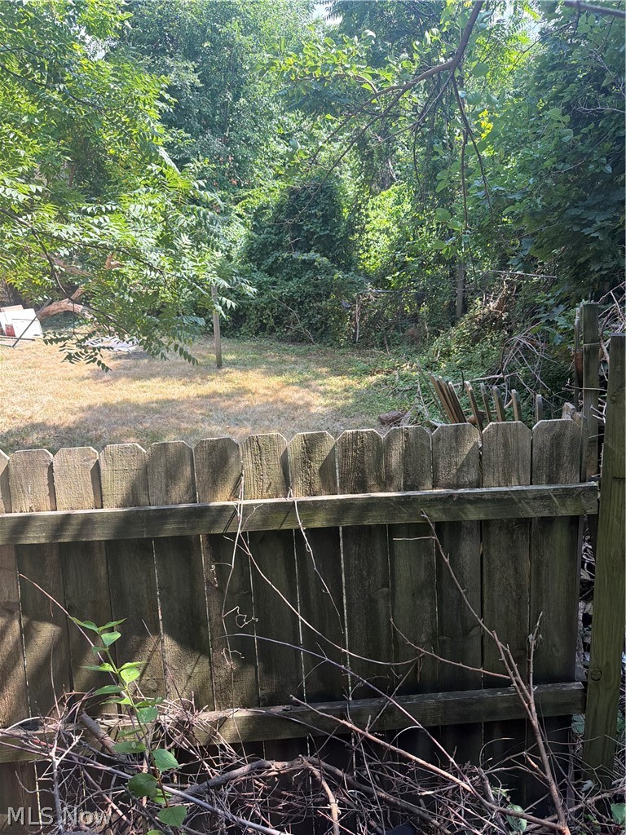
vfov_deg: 71.6
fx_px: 579
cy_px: 418
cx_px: 313
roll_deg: +1.4
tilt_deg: -17.6
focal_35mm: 24
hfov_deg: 56.8
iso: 320
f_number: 1.78
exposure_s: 1/1727
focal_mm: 6.76
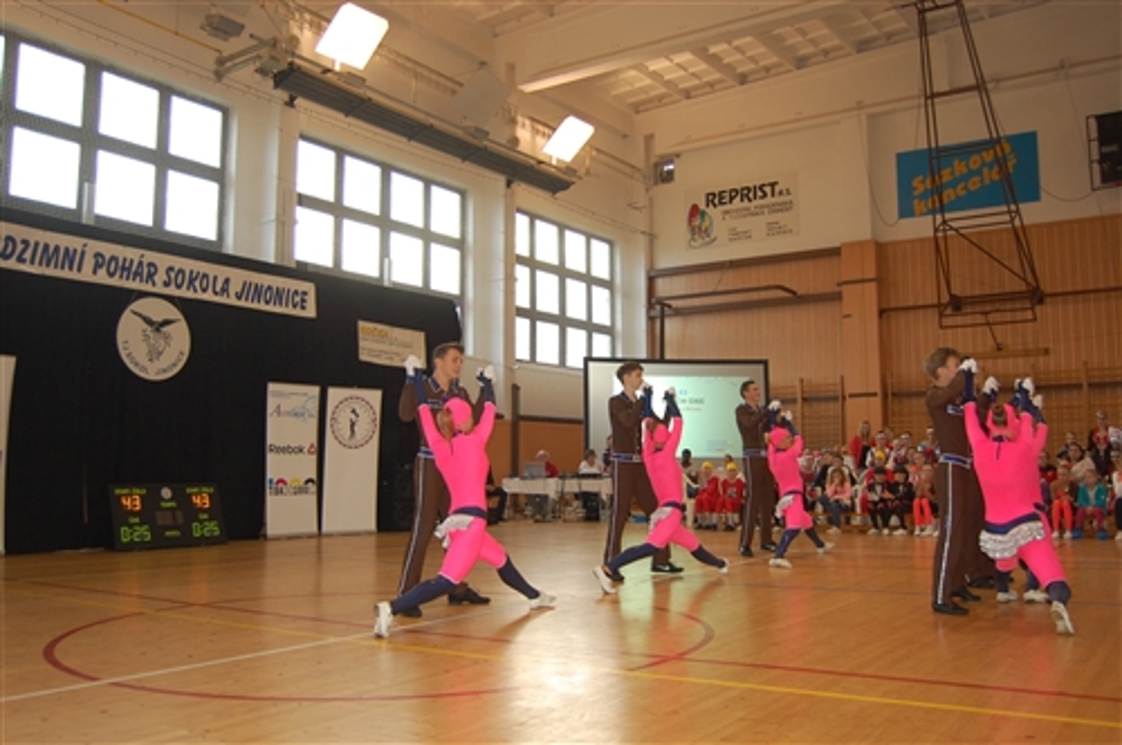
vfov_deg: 43.5
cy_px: 372
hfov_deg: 62.0
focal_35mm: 30
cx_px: 561
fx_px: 934
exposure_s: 1/100
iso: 400
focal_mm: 20
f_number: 3.8
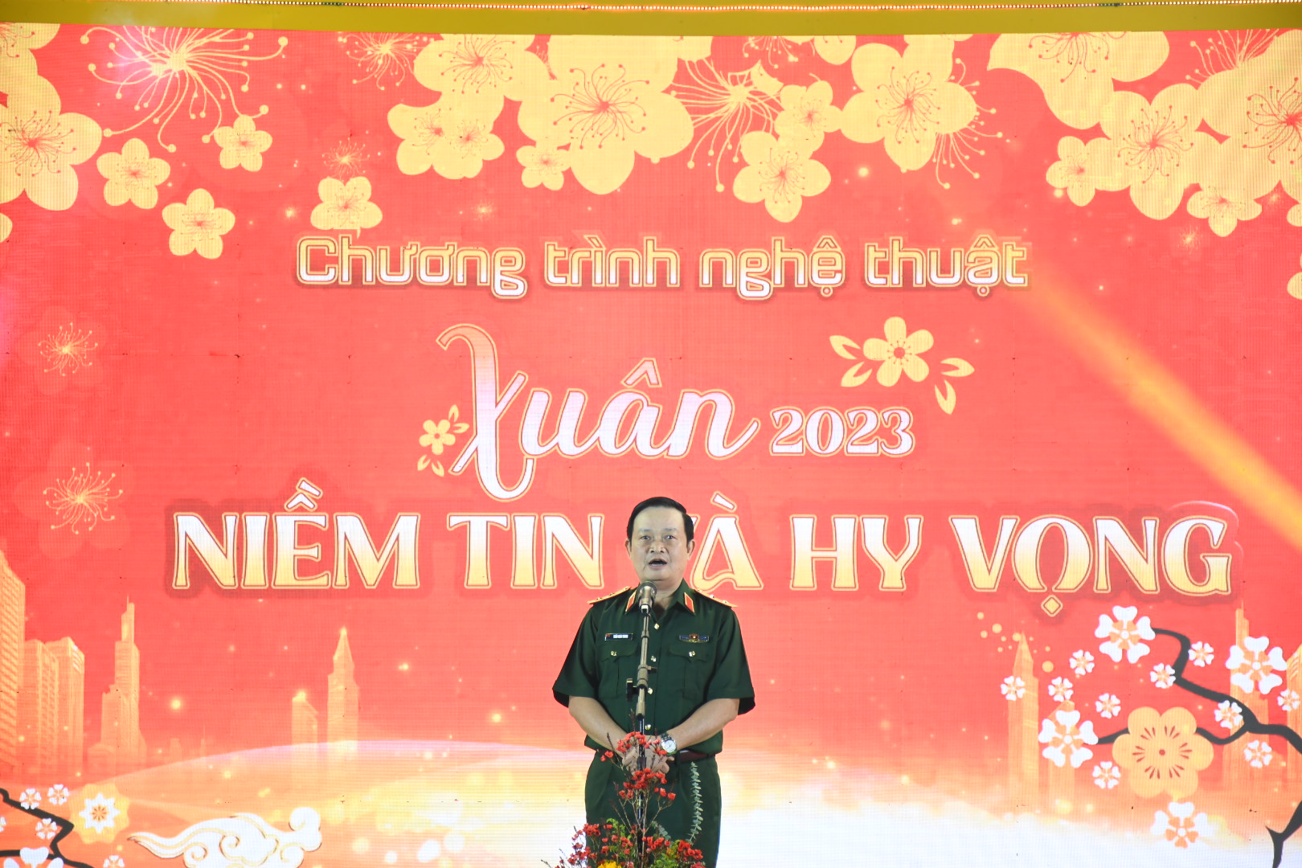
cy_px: 434
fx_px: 5135
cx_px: 651
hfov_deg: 14.4
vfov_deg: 9.7
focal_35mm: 142
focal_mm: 95
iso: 640
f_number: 5.3
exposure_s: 1/100
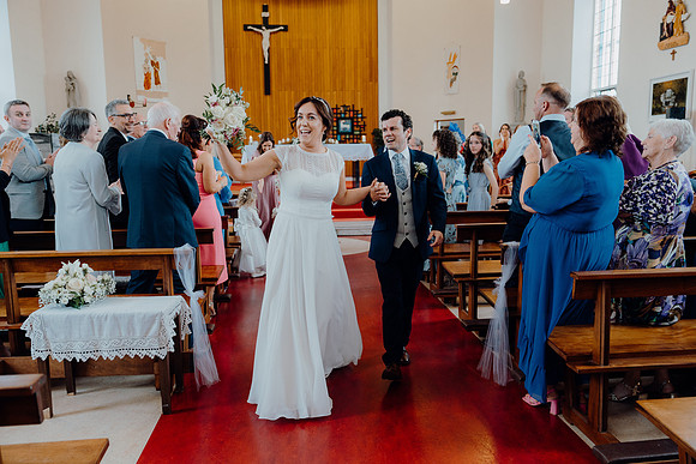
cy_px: 232
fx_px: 541
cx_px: 348
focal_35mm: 28
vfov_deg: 46.4
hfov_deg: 65.5
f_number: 2.8
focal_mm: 28
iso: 640
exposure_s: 1/200
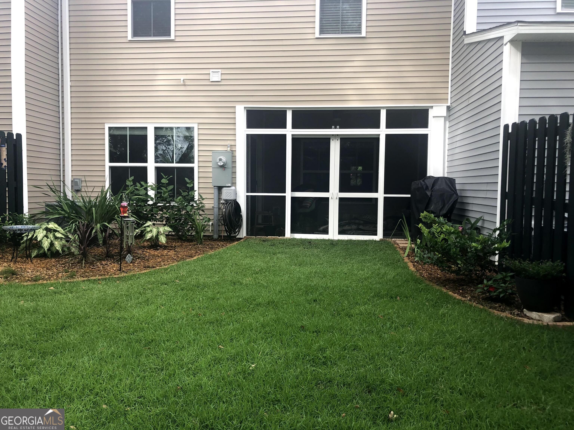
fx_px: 464
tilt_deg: -2.7
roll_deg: -0.9
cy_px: 215
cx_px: 287
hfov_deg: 63.4
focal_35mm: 28
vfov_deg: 49.7
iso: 25
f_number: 1.8
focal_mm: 3.99
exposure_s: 1/120
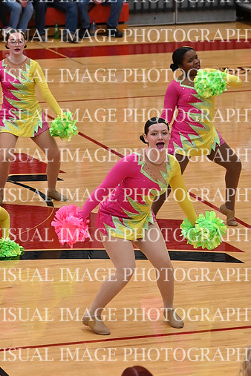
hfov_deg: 6.7
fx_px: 2154
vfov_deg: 10.0
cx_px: 118
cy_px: 175
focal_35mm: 206
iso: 6400
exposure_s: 1/400
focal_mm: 120
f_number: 4
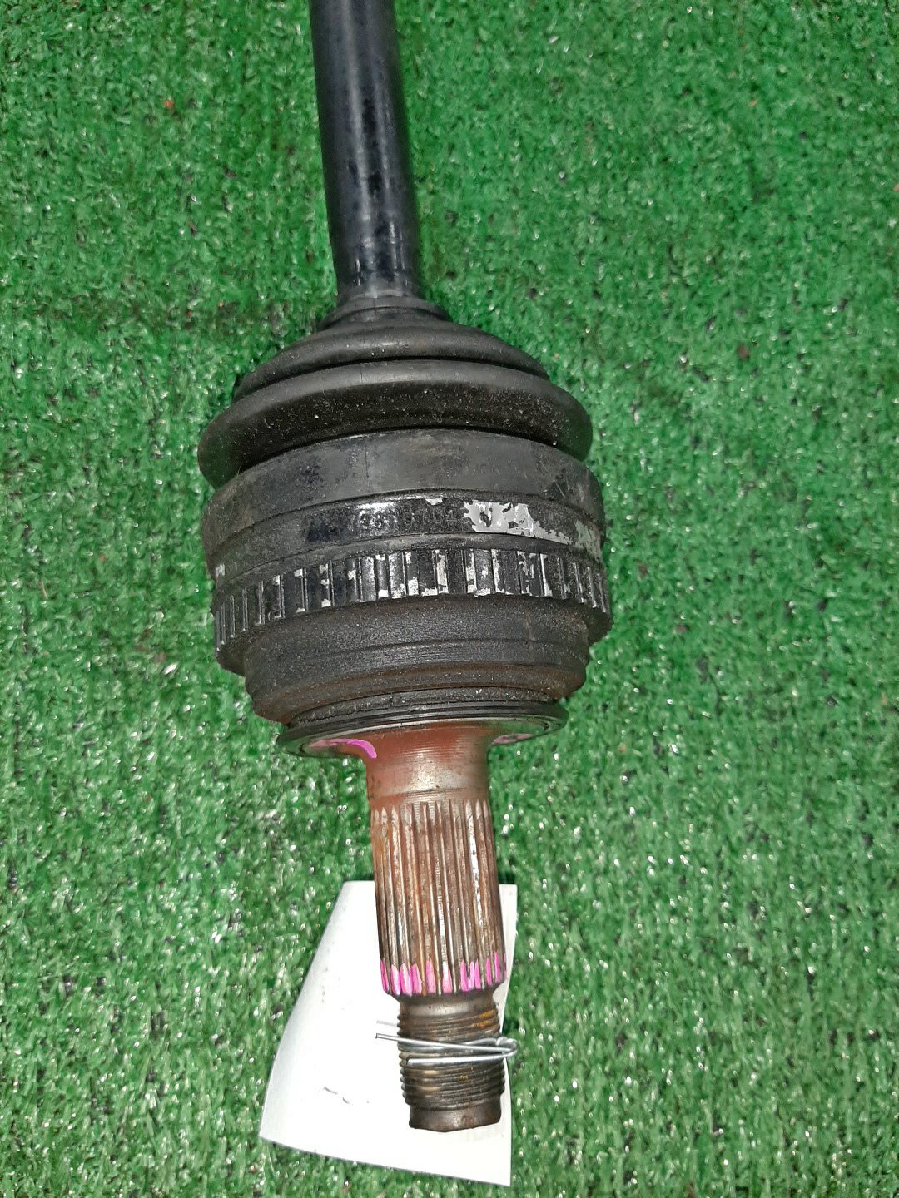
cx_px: 450
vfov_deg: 67.3
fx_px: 900
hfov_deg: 53.1
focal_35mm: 26
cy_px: 599
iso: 159
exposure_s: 1/50
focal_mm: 3.93
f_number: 1.7
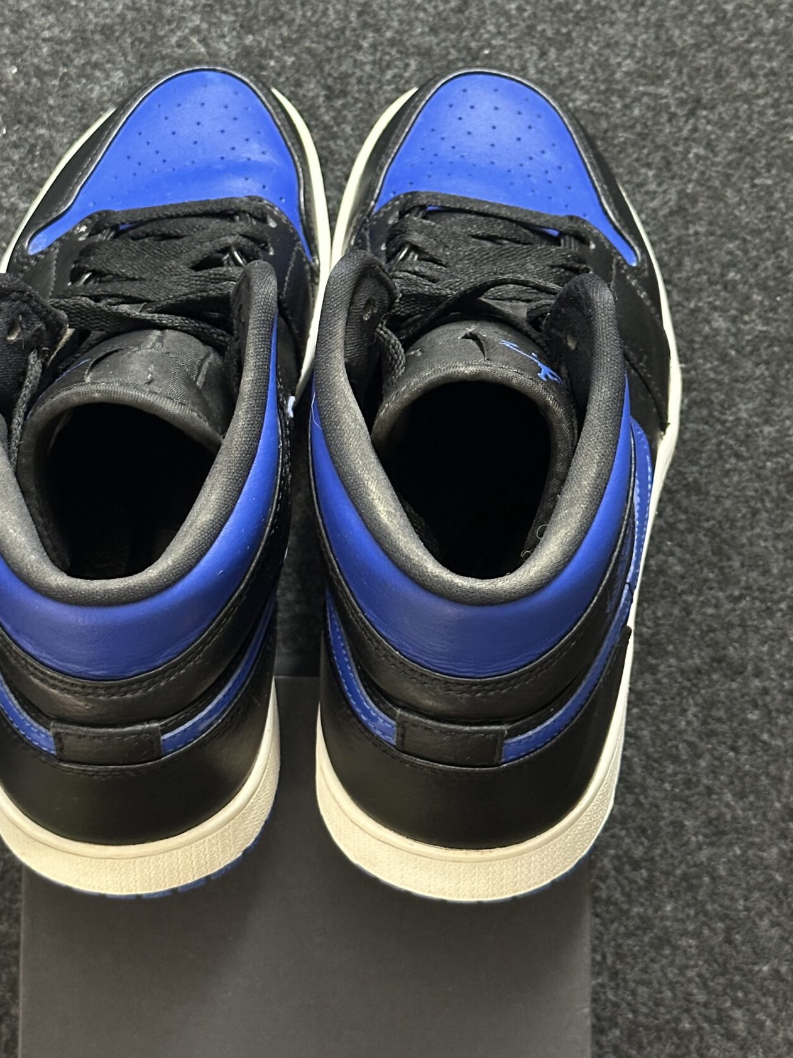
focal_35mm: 73
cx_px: 334
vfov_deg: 26.6
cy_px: 404
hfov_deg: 20.1
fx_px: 2230
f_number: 1.78
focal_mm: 6.86
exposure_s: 1/25
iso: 640
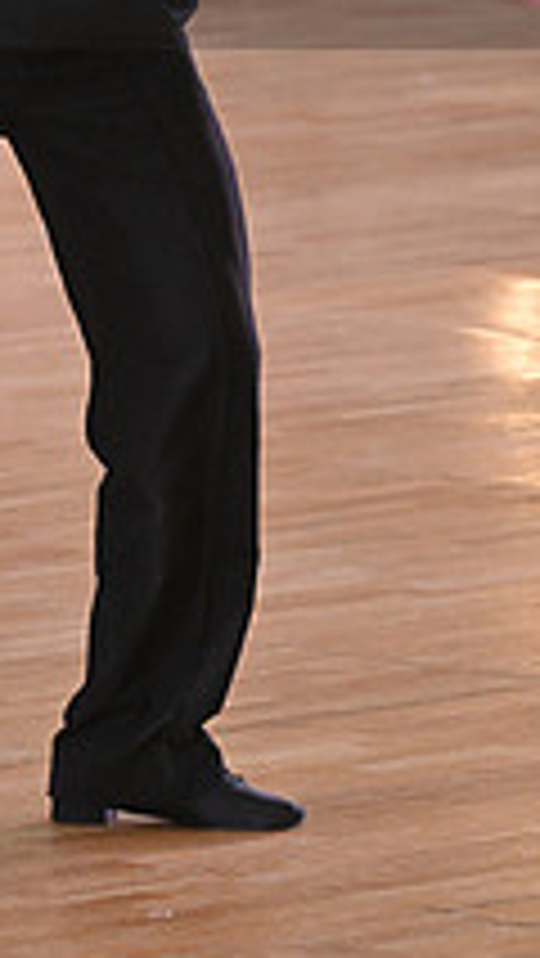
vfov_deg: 4.7
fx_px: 11594
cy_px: -99
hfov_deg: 2.7
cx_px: 133
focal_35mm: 456
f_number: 5.6
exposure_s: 1/400
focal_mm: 160
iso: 3200
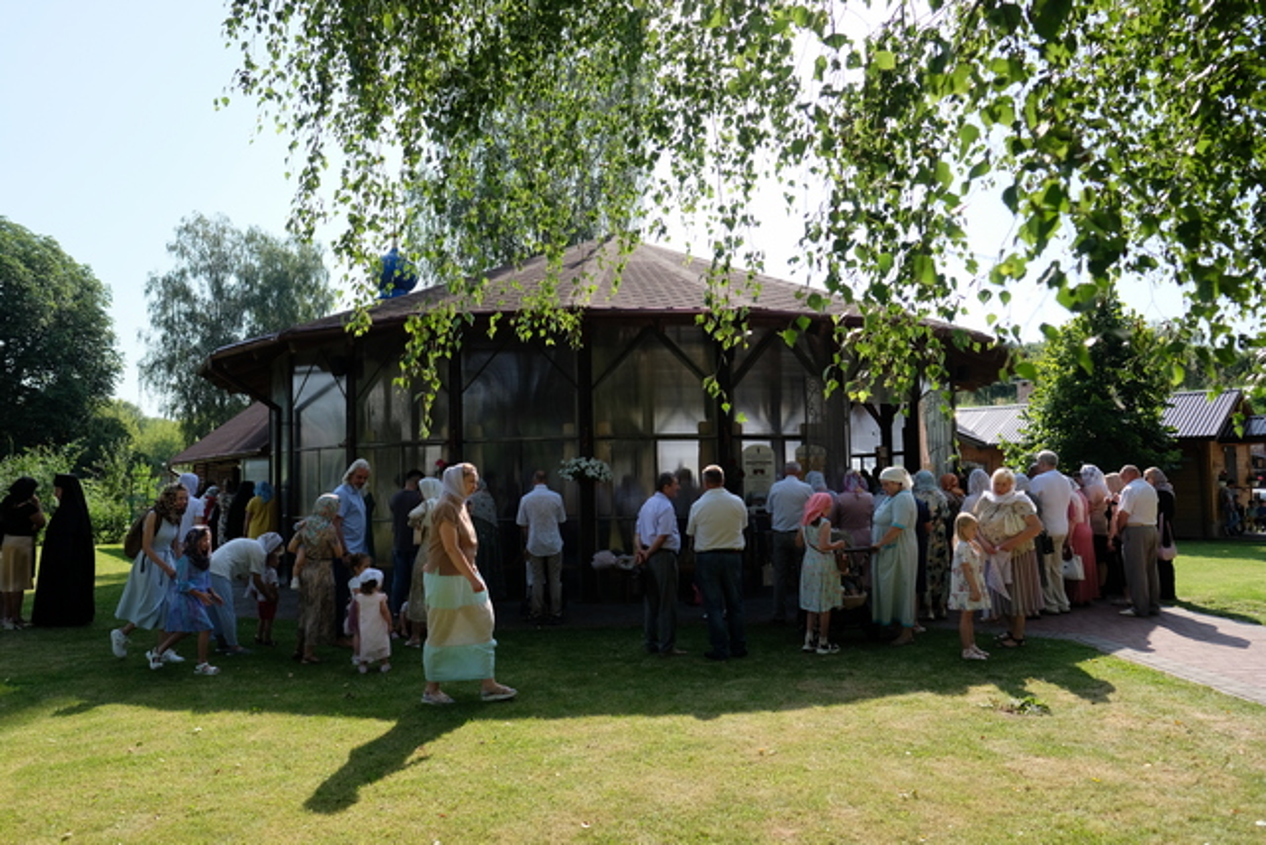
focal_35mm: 24
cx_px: 633
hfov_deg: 73.7
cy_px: 422
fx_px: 844
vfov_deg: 53.2
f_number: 3.6
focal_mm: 16
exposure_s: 1/1400
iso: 400
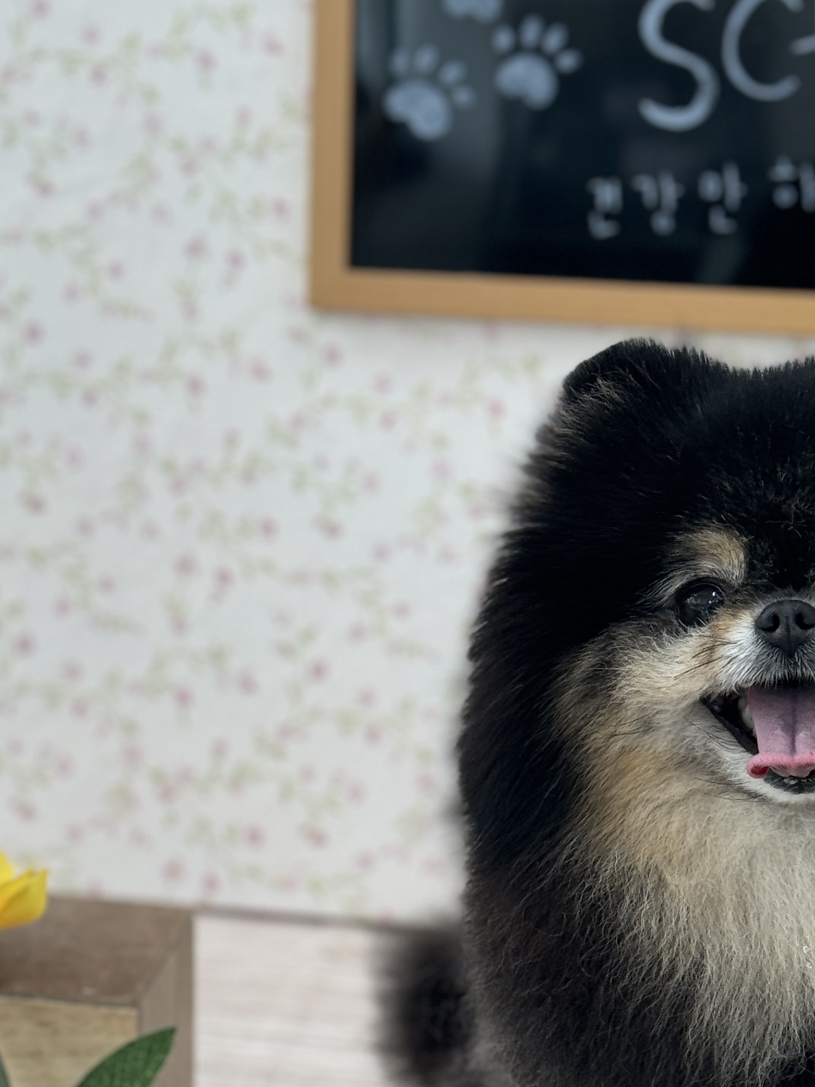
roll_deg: -1.1
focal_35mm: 97
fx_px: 3045
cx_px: 589
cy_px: 525
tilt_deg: -15.7
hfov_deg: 15.2
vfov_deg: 20.2
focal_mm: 6.76
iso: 80
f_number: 1.78
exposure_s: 1/120
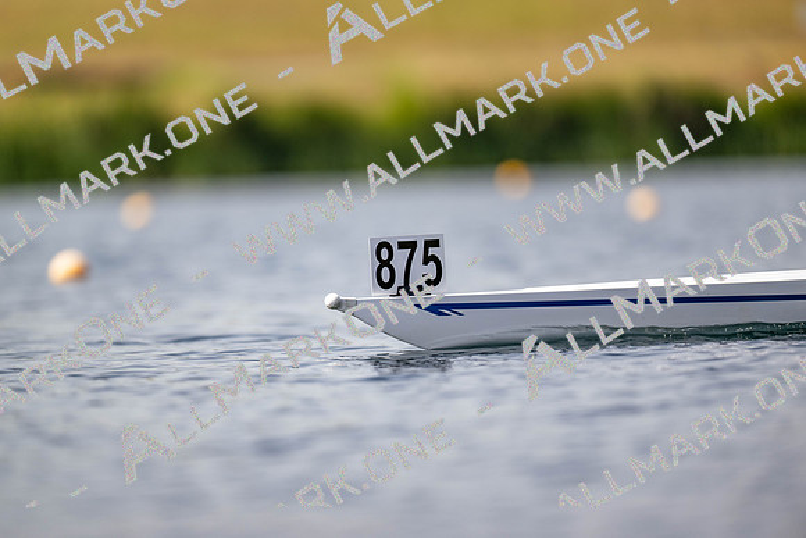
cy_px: 269
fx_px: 13436
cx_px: 403
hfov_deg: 3.4
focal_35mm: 600
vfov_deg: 2.3
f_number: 4
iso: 125
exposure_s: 1/2500
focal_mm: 600
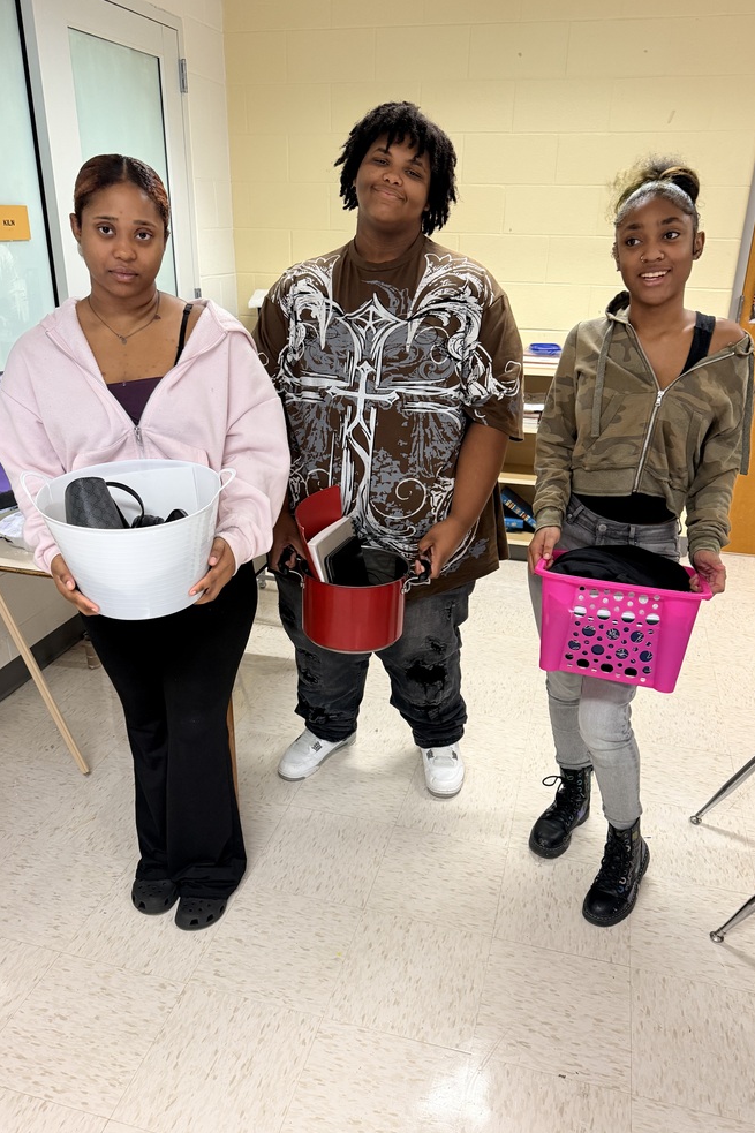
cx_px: 385
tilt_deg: -23.7
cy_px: 581
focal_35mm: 26
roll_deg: -1.4
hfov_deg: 49.5
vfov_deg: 69.4
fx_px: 818
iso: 320
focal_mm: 6.76
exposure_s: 1/60
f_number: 1.78
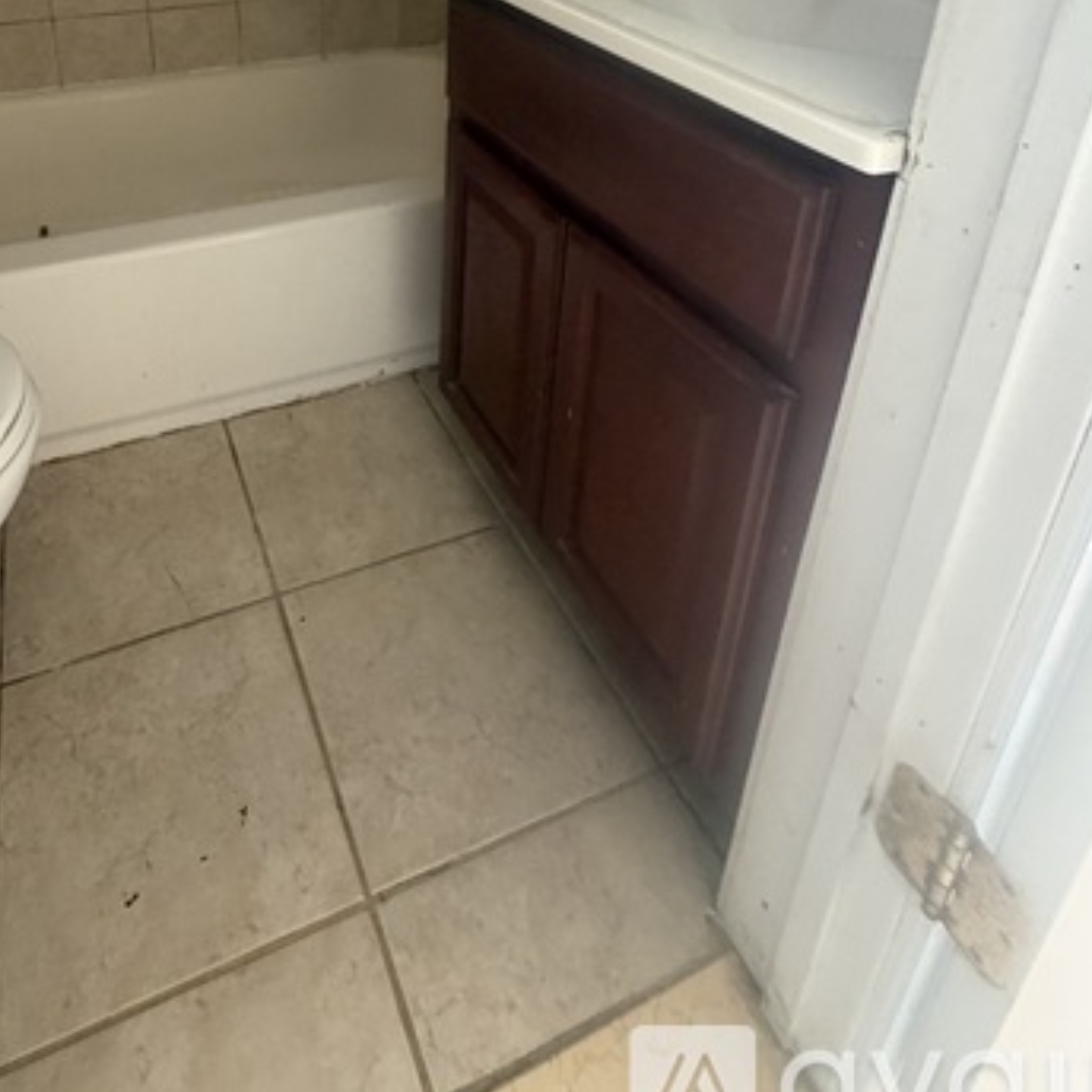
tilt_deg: -21.1
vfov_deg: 55.6
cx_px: 349
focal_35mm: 24
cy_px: 94
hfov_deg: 63.1
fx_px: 857
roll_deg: +0.0
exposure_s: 1/60
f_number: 2.2
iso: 500
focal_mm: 2.22
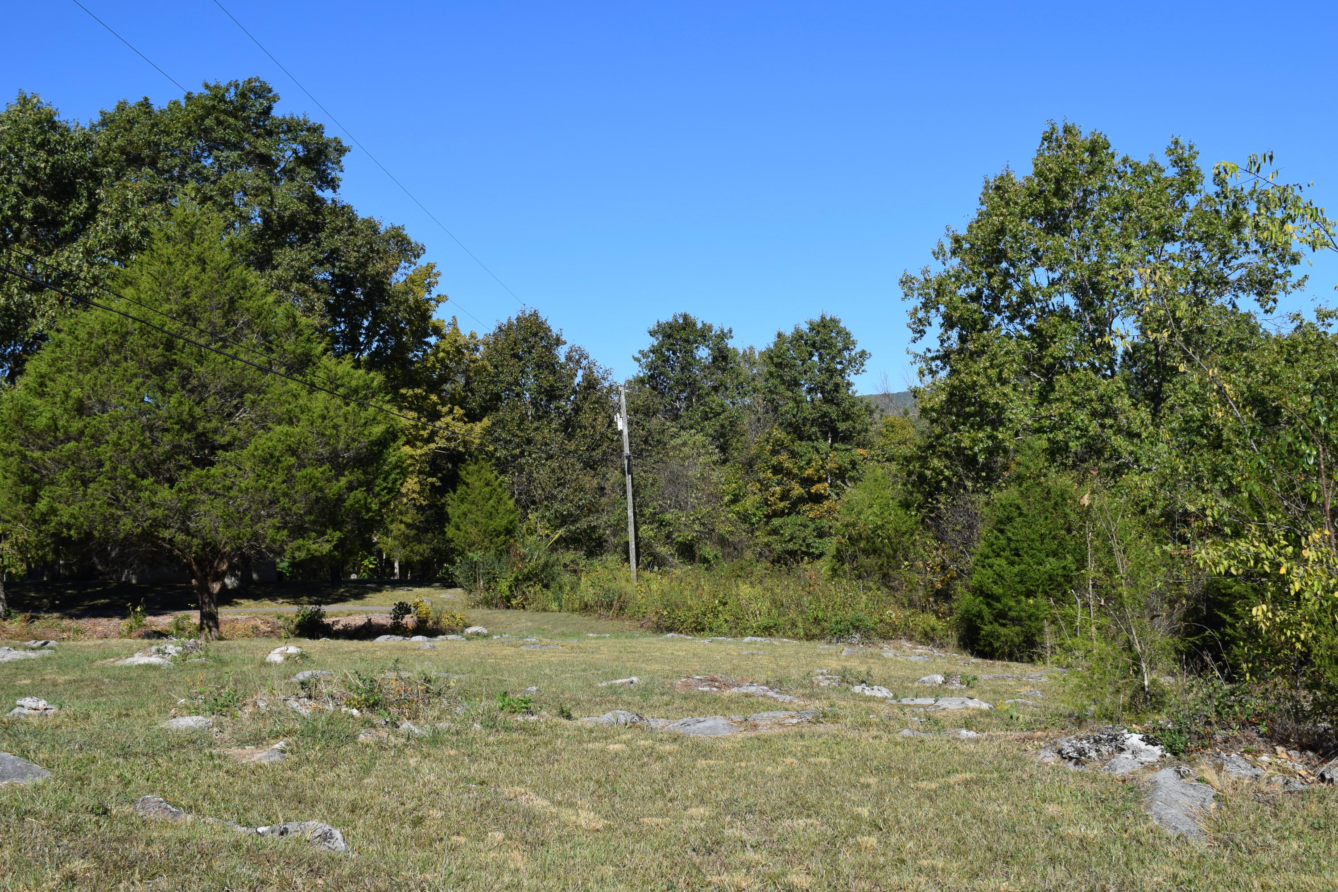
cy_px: 446
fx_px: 1338
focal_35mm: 36
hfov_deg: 53.1
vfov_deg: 36.9
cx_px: 669
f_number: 10
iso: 200
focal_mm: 24
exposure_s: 1/400
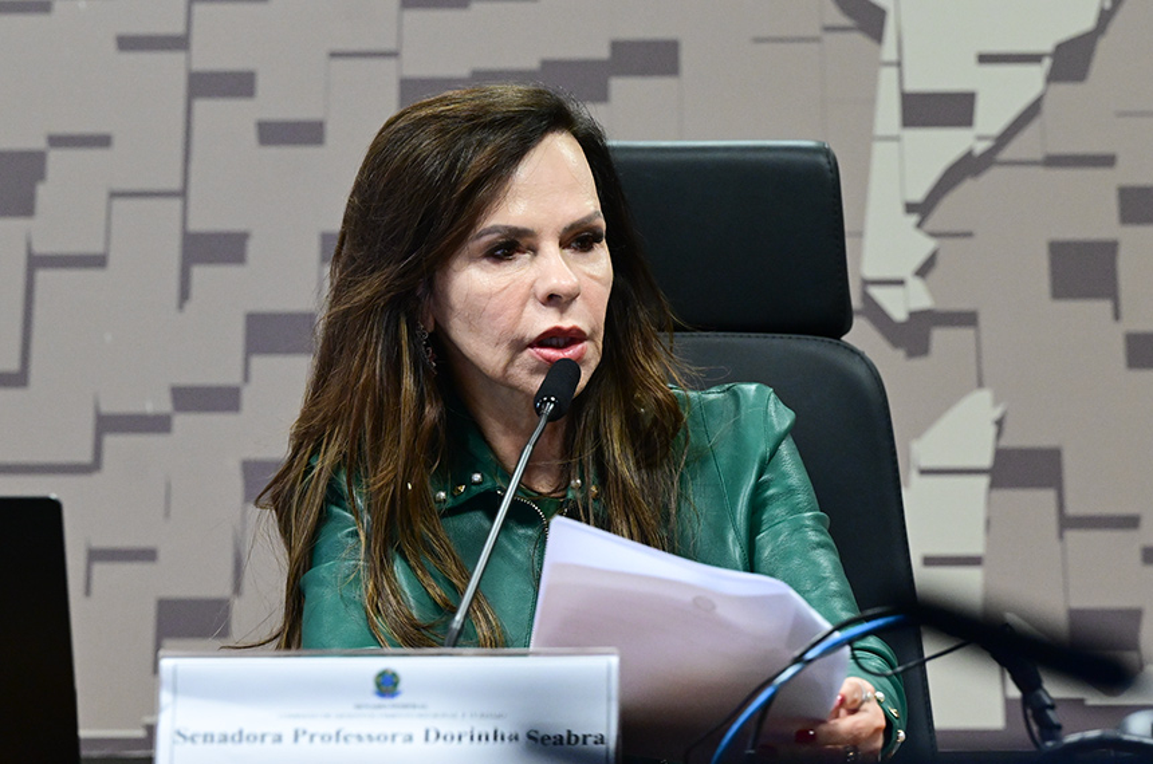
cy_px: 382
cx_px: 576
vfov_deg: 5.2
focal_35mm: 262
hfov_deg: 7.9
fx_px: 8376
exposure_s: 1/200
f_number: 4.5
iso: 4000
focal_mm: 175
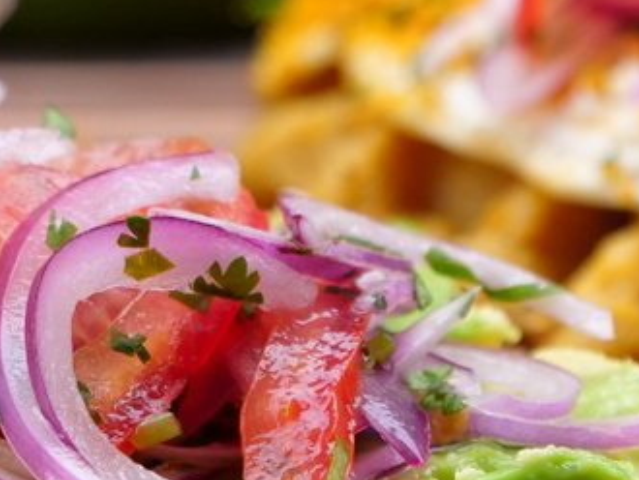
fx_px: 5099
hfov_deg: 7.2
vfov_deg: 5.4
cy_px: 244
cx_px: 261
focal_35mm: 276
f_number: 3.9
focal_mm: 38
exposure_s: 1/100
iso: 500
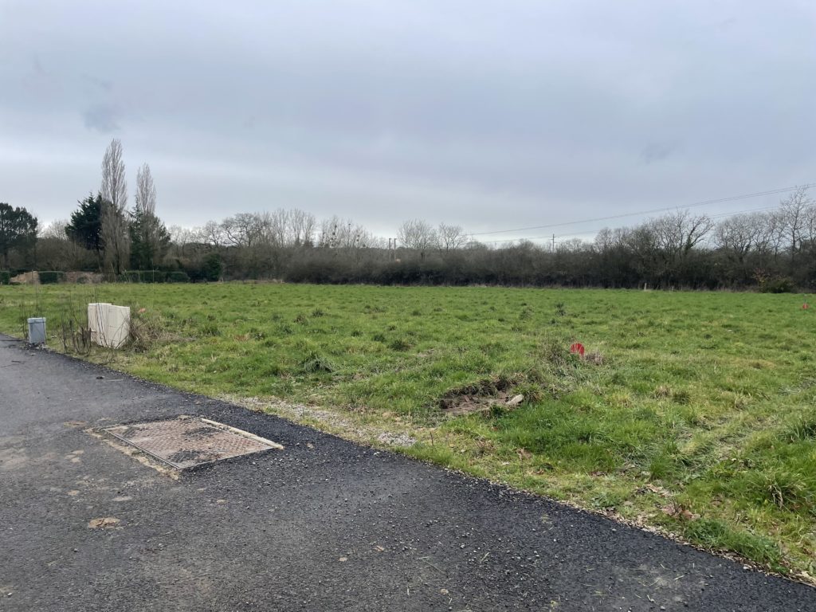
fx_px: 613
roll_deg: +1.3
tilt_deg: -4.8
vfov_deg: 53.1
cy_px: 306
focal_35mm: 26
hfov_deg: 67.3
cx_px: 408
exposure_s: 1/1171
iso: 32
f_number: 1.6
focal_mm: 4.2
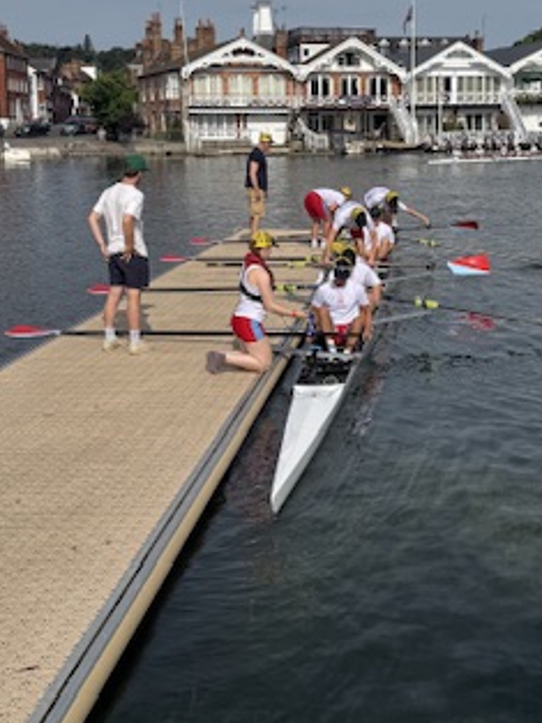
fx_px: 1022
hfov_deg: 29.5
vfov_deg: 38.5
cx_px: 355
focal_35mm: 49
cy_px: 252
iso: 80
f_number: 1.78
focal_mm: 6.76
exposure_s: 1/7937
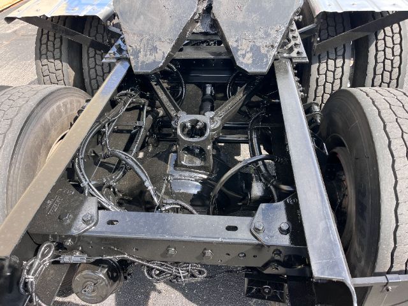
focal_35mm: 26
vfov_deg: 53.1
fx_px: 306
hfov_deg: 67.3
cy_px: 153
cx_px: 204
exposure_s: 1/422
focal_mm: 5.1
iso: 50
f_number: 1.6
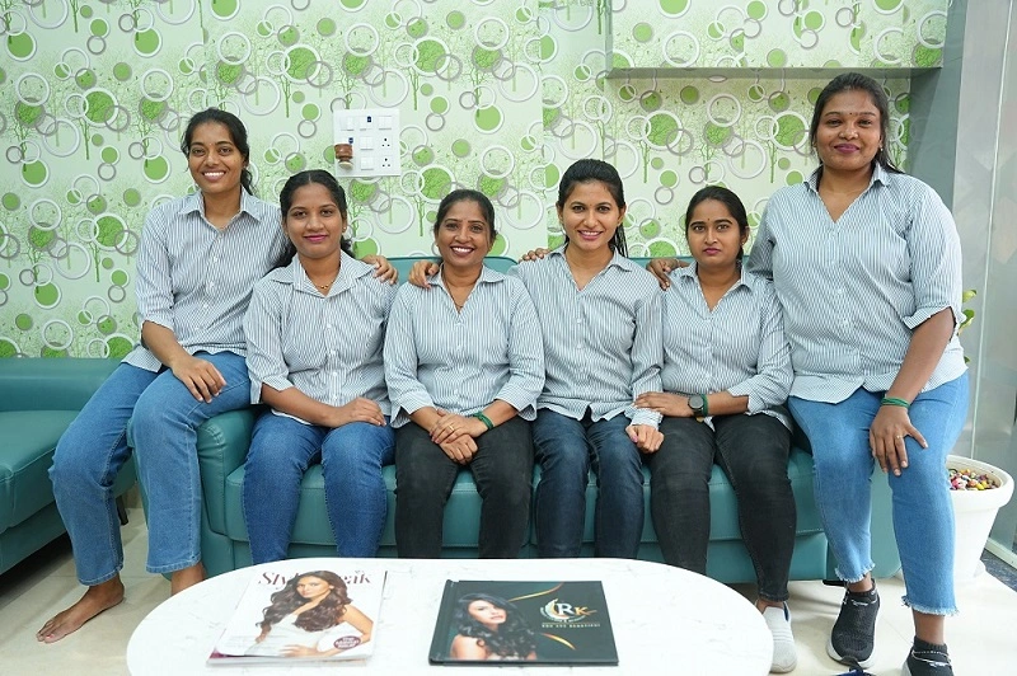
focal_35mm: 27
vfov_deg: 47.2
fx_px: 773
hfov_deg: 66.6
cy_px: 338
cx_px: 508
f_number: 4
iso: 640
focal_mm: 27.4
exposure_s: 1/125
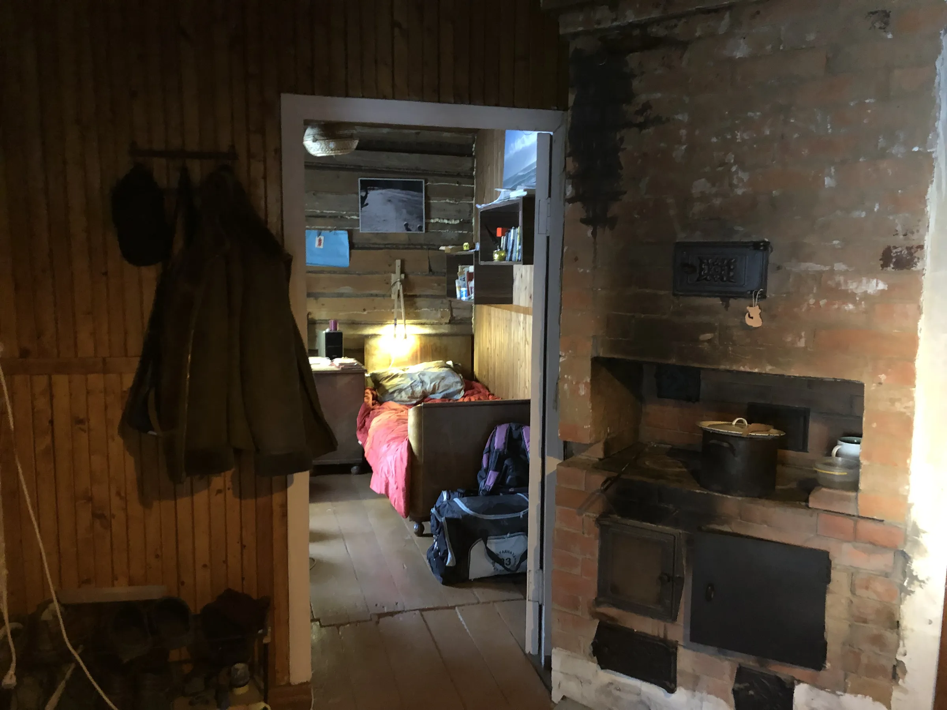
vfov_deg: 49.7
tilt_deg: -7.2
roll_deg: -0.4
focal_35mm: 28
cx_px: 474
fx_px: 766
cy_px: 355
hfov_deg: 63.4
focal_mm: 4
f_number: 1.8
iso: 200
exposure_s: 1/4
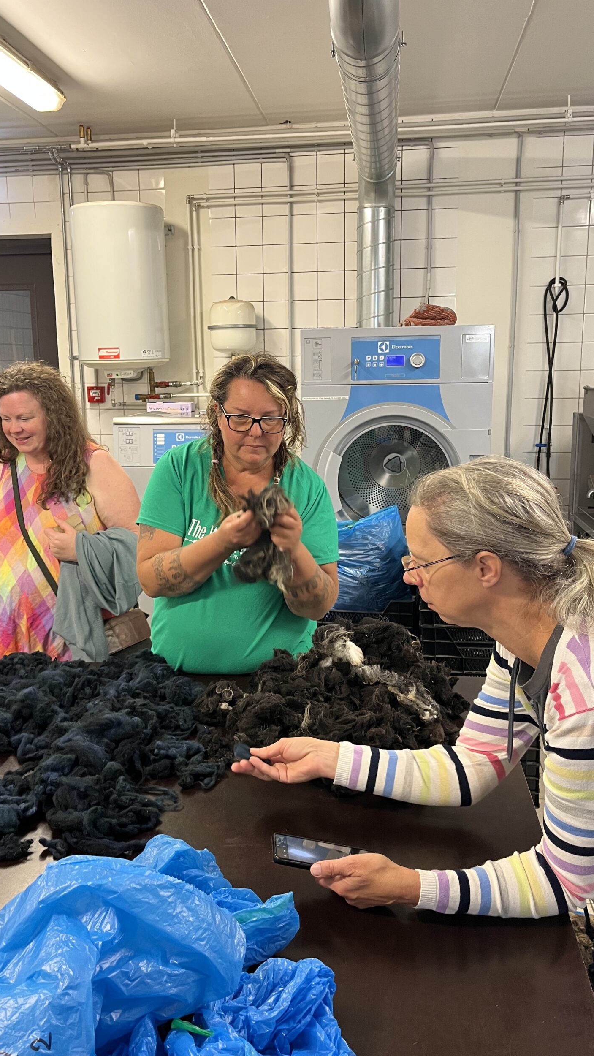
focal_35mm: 29
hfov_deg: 40.2
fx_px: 812
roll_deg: +1.3
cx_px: 272
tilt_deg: -10.1
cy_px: 518
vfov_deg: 66.1
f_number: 1.6
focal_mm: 5.1
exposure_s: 1/50
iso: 160
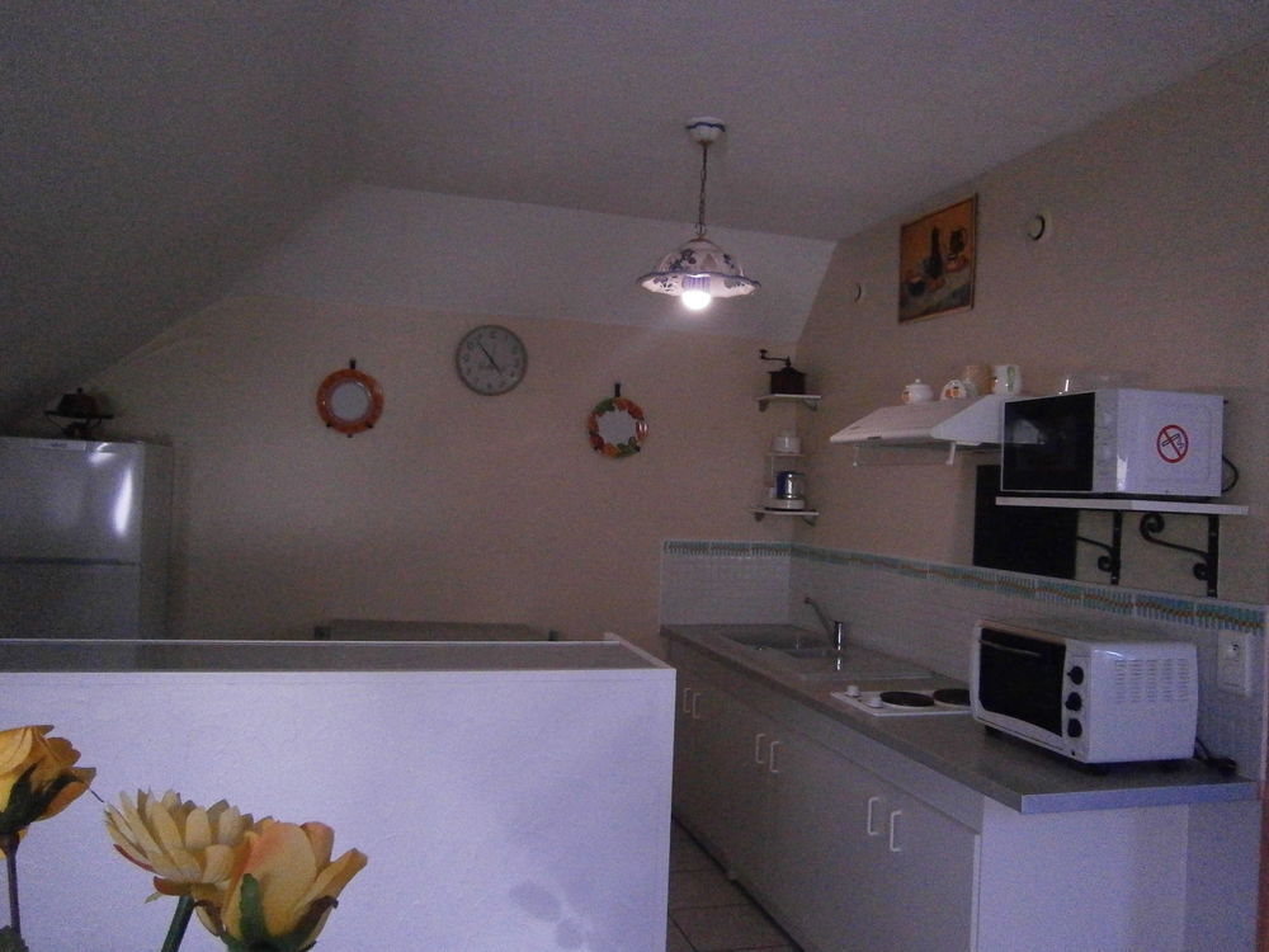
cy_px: 476
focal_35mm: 26
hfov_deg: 67.3
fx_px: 953
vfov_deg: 53.1
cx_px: 634
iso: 800
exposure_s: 1/250
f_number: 2.8
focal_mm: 4.7
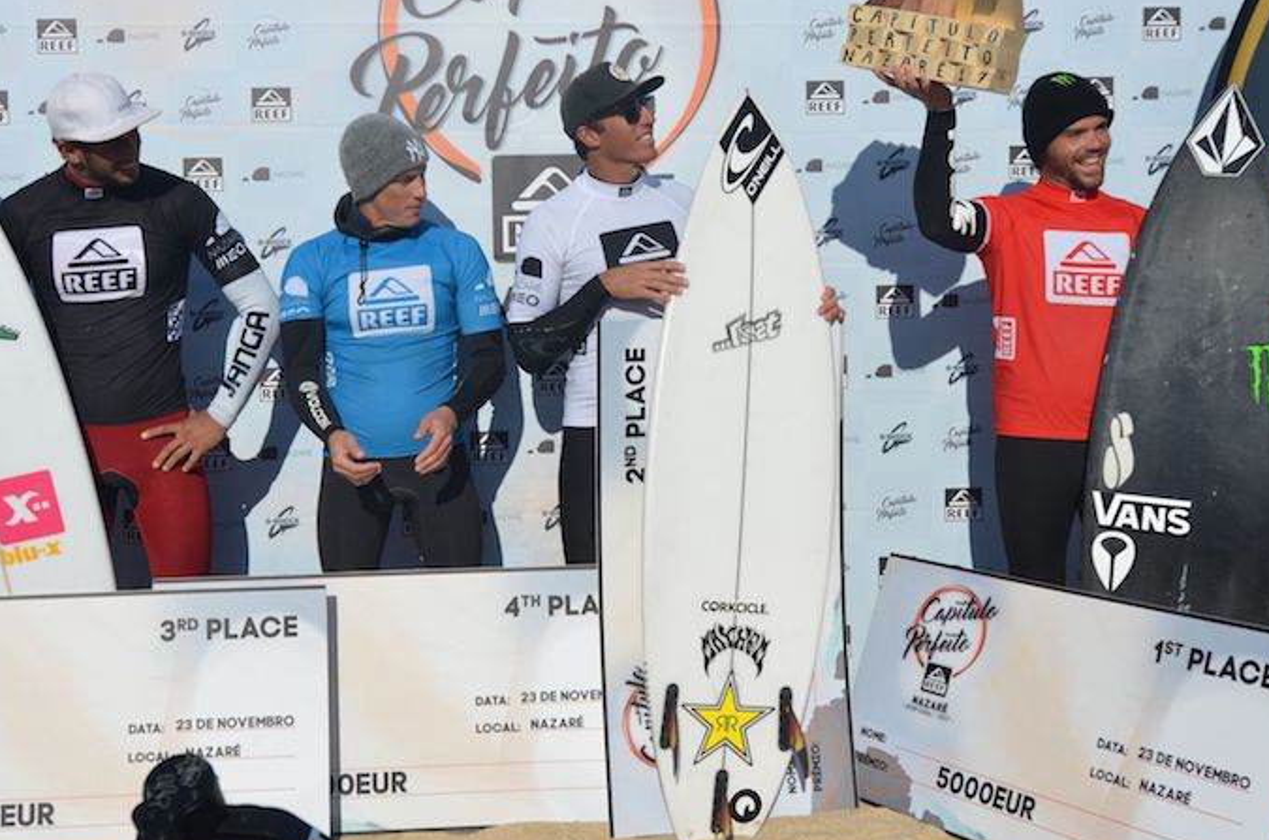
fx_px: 1688
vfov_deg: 27.9
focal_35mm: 48
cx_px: 603
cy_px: 340
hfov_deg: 41.2
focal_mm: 24
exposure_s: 1/3200
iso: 400
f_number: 8
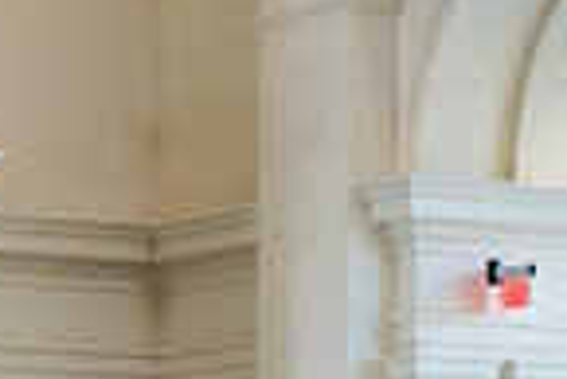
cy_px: 647
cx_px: -480
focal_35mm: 283
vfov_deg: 4.8
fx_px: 4462
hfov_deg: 7.1
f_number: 2.8
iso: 1000
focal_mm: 70
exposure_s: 1/200
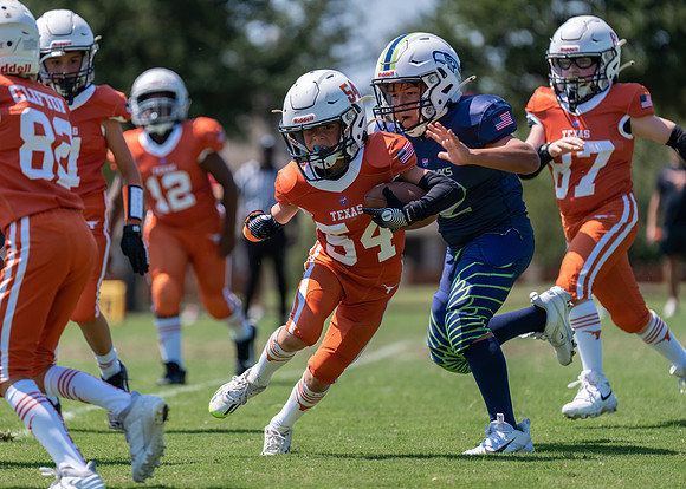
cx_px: 250
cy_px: 243
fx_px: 4853
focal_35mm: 249
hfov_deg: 8.1
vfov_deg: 5.8
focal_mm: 200
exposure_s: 1/1250
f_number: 3.2
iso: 100
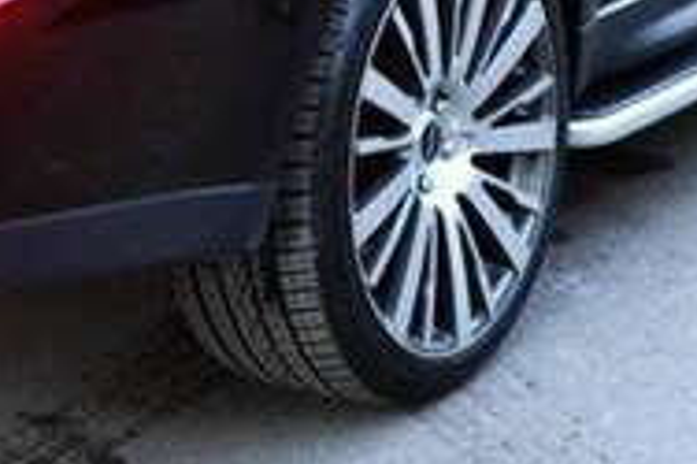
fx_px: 1838
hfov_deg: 21.2
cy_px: -197
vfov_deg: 13.7
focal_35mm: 95
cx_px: 119
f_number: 5.6
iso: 1600
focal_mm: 18
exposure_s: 1/20
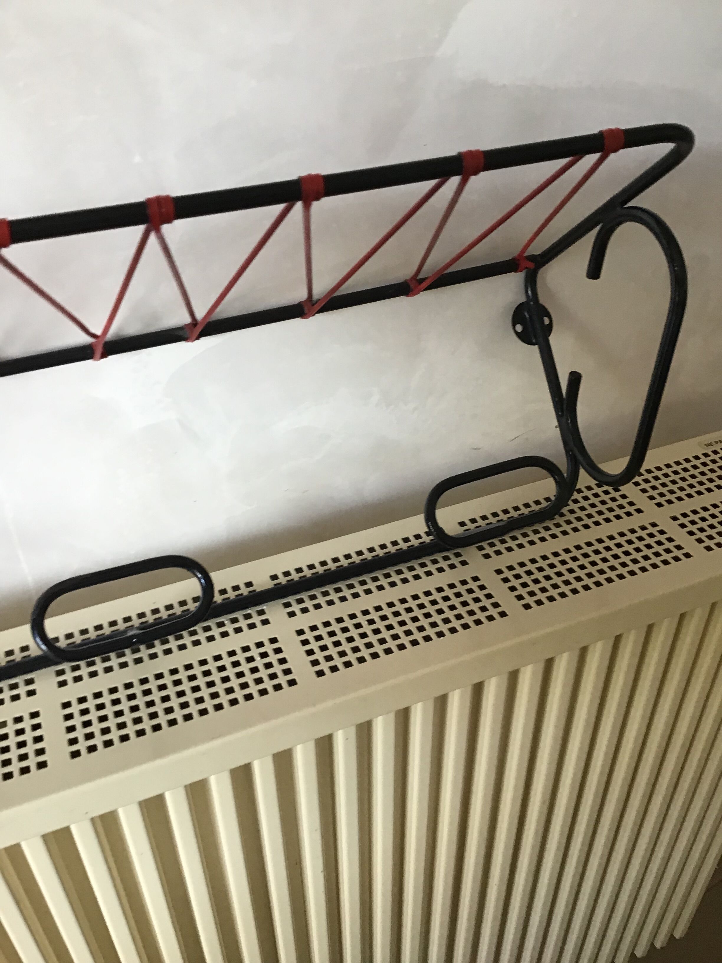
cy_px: 482
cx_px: 361
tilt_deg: -37.3
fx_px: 862
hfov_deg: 45.4
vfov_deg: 58.4
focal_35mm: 31
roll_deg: +5.9
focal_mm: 3.3
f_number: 2.4
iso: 100
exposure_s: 1/33
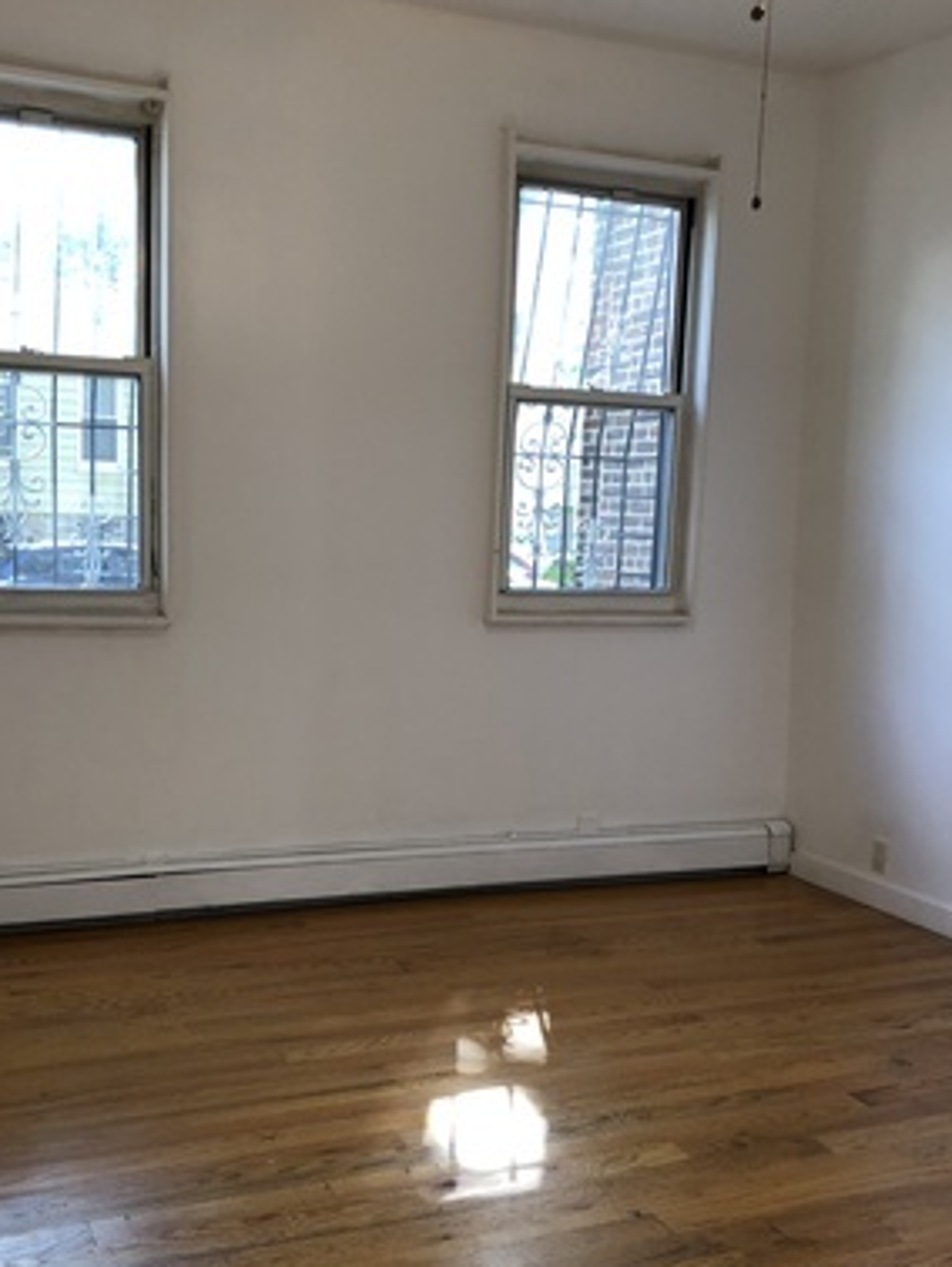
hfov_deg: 38.6
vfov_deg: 50.0
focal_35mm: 37
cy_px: 694
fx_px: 1355
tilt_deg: -6.7
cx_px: 397
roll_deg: -2.0
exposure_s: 1/40
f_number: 1.8
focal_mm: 4
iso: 25
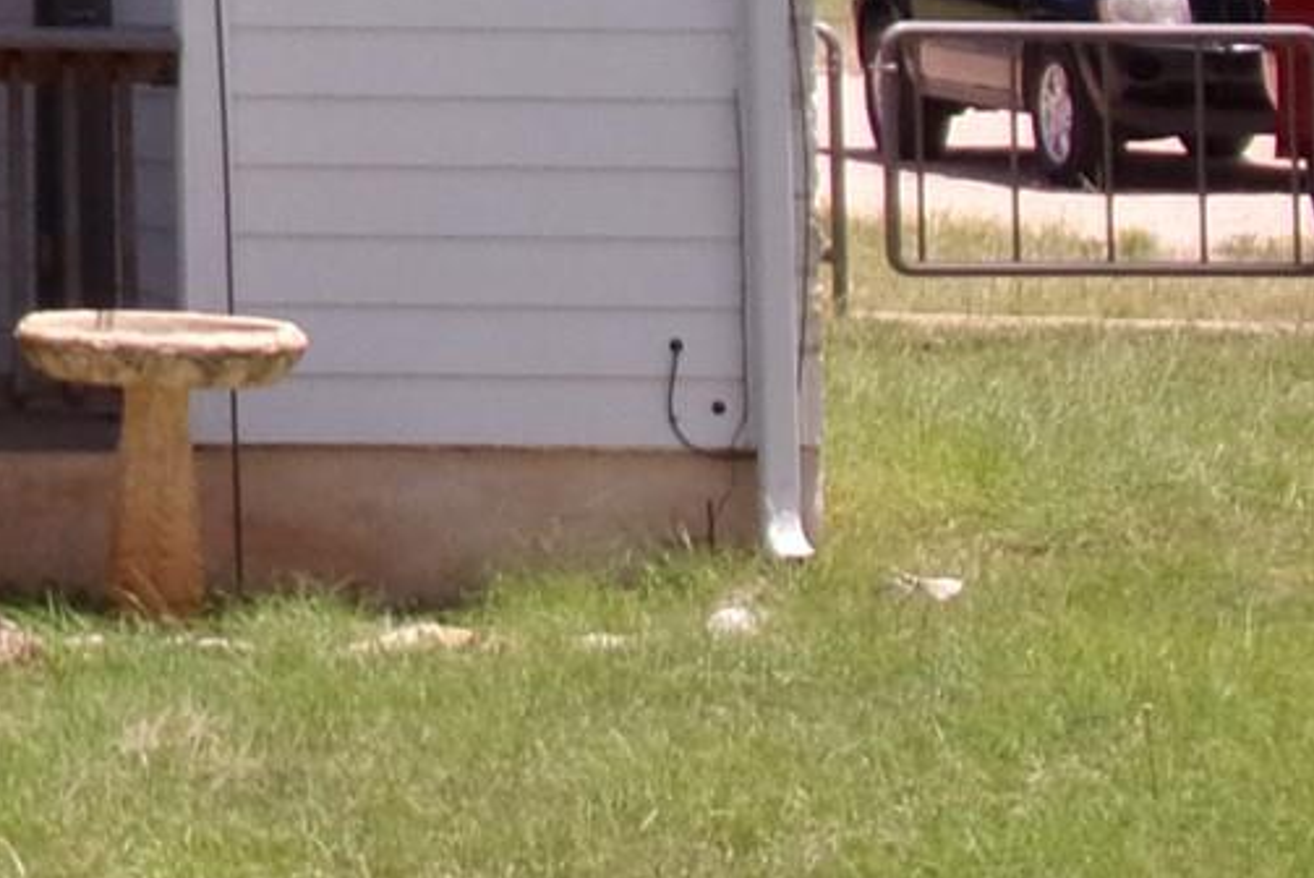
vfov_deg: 8.1
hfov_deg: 11.5
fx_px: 6026
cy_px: -685
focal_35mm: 165
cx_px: -1108
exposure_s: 1/600
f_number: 3.9
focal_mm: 7
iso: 80
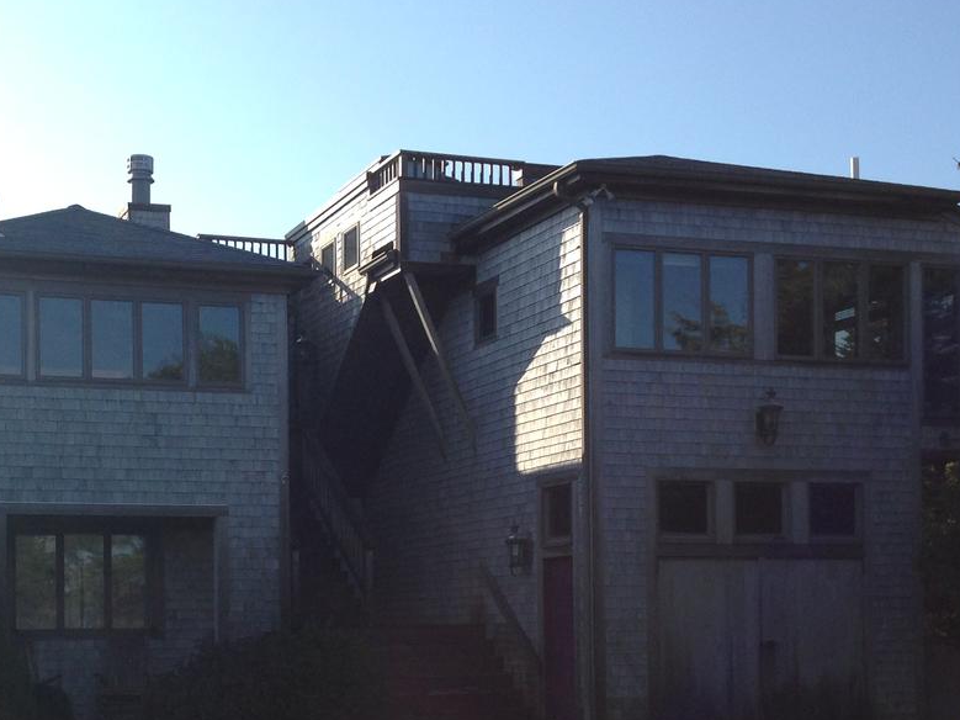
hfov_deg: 31.3
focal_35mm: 61
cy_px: 592
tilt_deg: +0.9
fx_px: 1691
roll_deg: -1.4
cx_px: 281
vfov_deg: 23.6
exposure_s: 1/1232
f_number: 2.4
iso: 50
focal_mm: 4.12
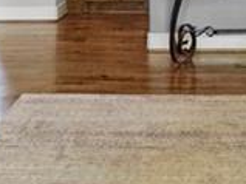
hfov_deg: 20.0
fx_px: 660
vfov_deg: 14.9
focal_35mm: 93
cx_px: 278
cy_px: -76
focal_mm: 10
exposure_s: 1
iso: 400
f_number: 8
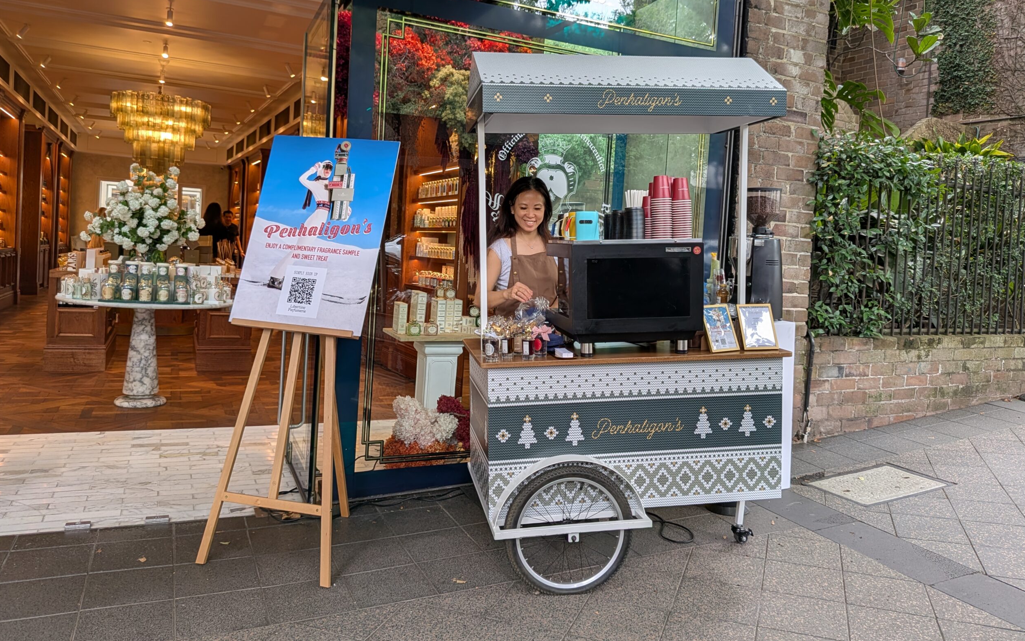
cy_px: 264
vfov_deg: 47.4
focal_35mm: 26
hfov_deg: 70.4
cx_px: 520
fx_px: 726
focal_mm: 4.53
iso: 37
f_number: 1.7
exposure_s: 1/99.9
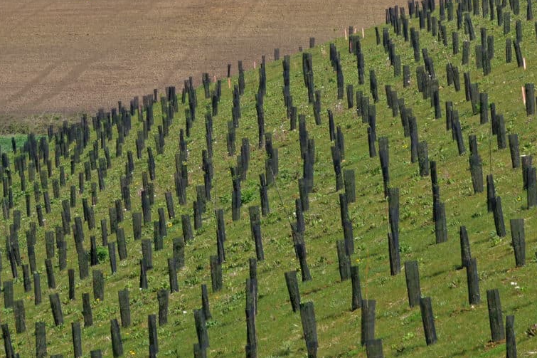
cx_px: 460
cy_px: 83
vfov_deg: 3.4
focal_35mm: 407
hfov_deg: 5.1
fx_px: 6069
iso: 200
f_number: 10
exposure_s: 1/320
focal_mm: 200
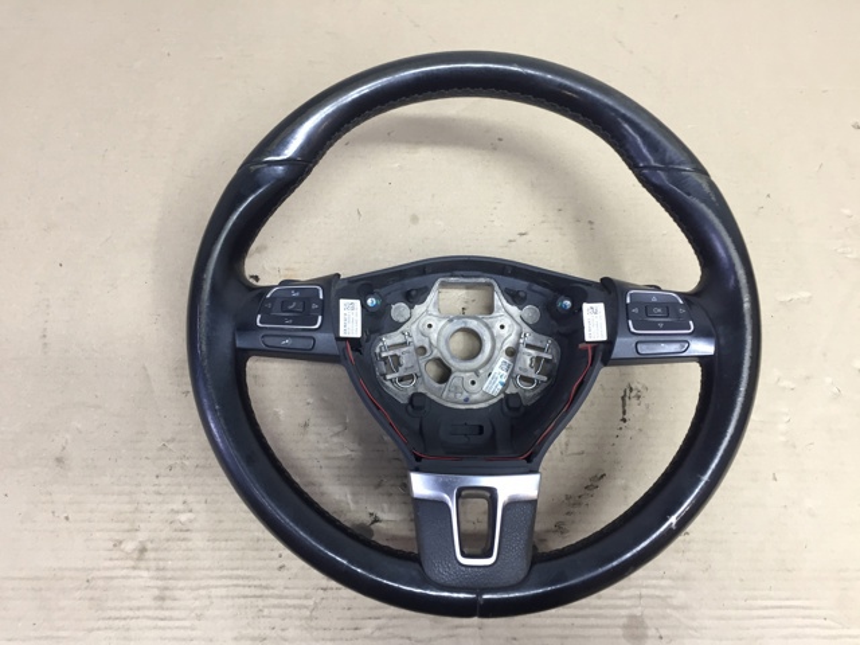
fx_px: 720
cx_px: 430
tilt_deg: -65.6
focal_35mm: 29
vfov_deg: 48.2
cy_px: 322
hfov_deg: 61.7
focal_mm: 4.15
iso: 80
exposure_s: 1/33
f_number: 2.2
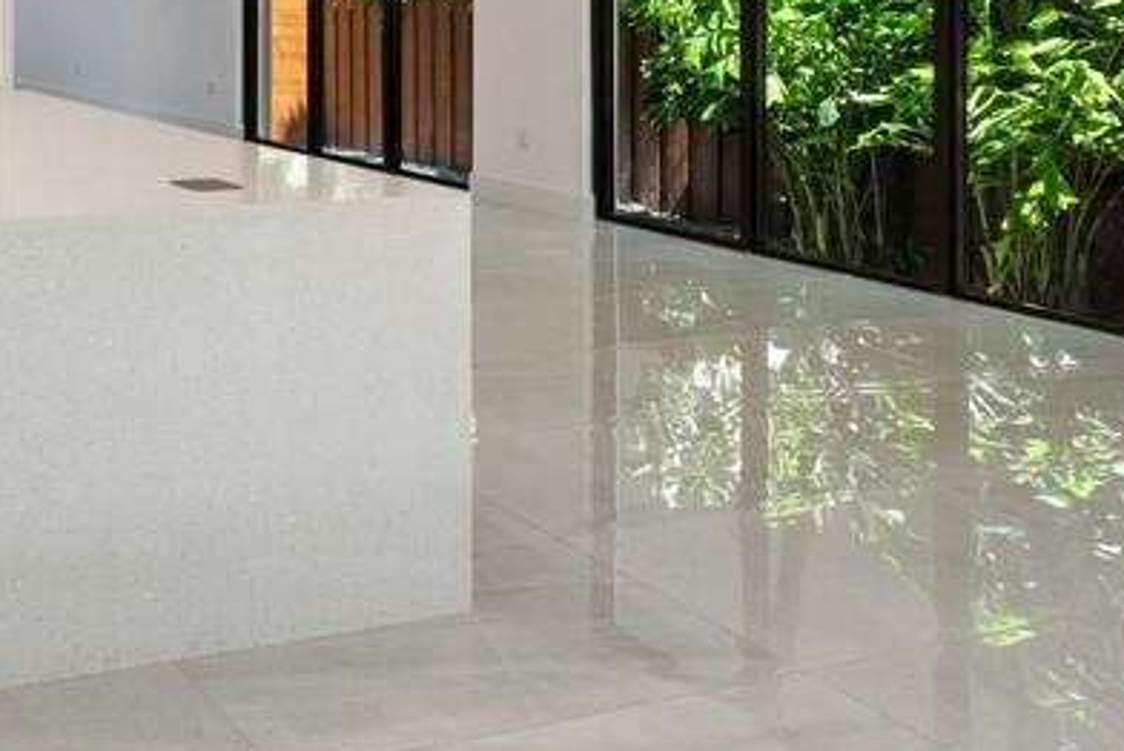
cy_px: -6
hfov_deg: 40.1
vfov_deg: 31.6
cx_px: -113
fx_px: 1219
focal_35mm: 39
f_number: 8
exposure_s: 1/15
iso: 200
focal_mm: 17
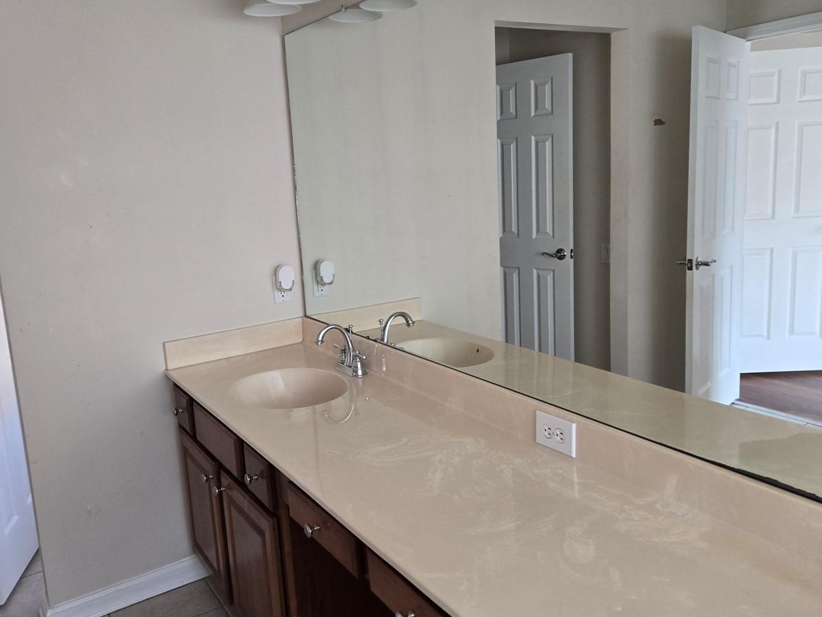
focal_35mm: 30
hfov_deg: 60.0
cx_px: 414
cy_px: 278
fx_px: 712
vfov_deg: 46.7
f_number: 1.8
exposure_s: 1/120
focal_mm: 5.4
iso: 160
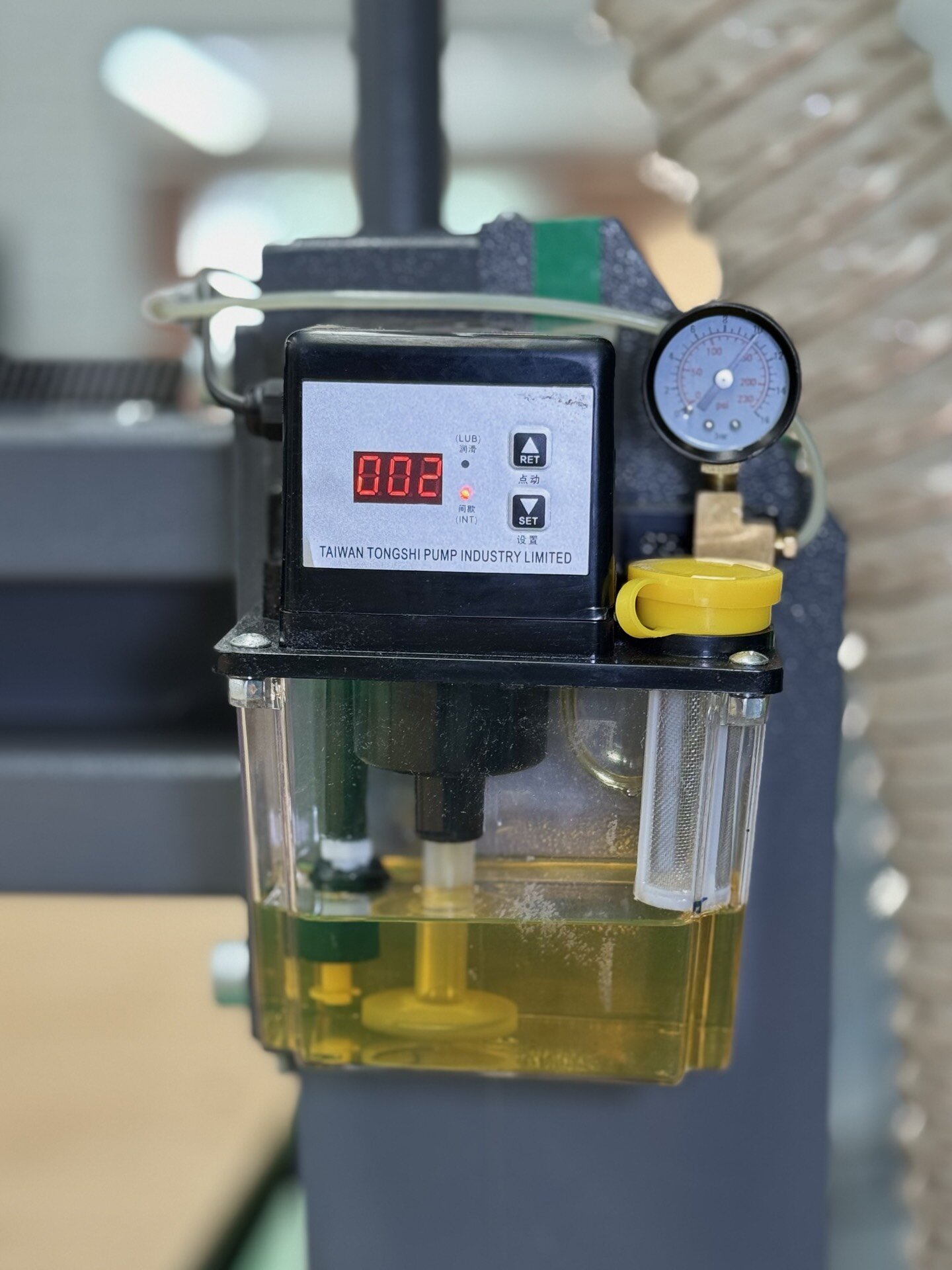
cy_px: 635
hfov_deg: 30.3
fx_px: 1760
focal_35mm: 48
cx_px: 476
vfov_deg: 39.7
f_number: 1.78
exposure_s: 1/60
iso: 160
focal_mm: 6.76
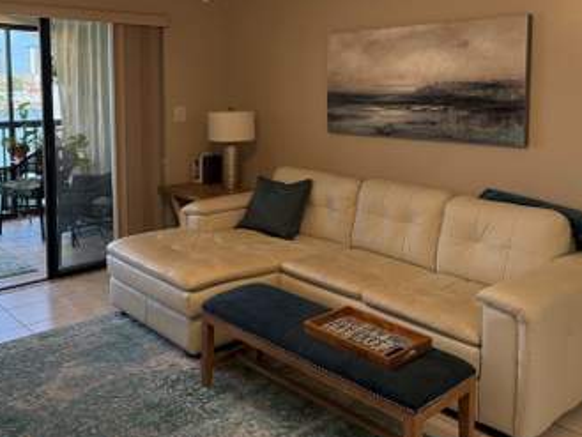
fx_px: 589
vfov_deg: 40.0
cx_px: 242
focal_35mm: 35
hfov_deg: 52.4
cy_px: 131
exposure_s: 1/120
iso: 250
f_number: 1.78
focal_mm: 6.76
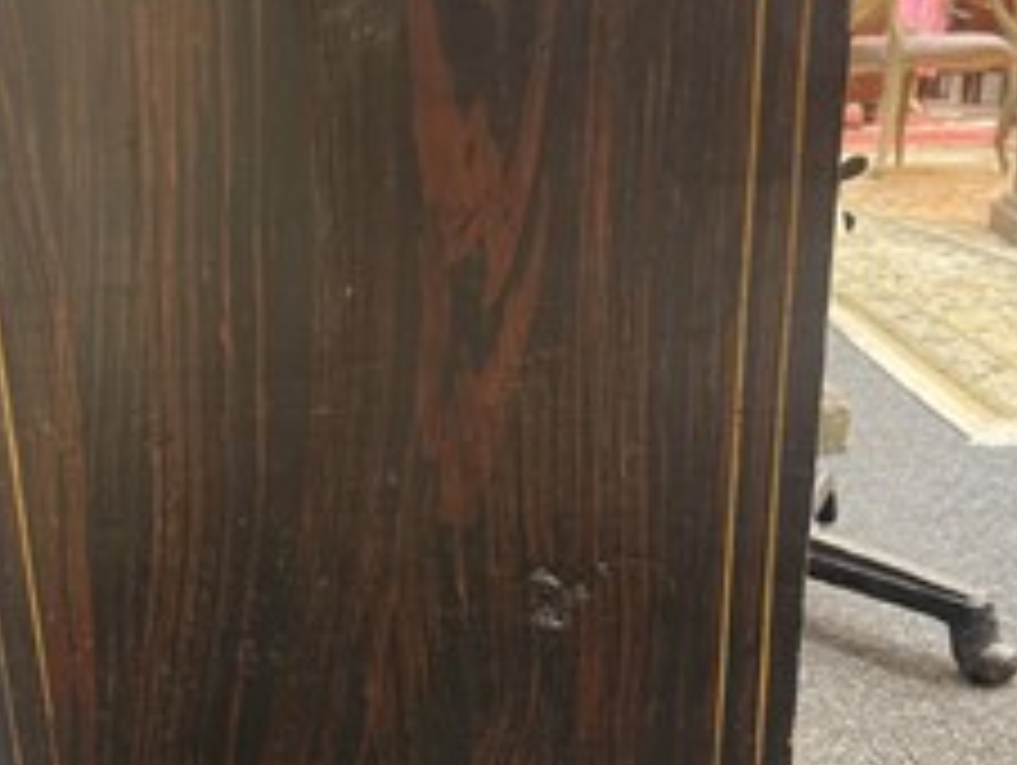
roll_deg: +3.0
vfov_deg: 30.7
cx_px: 482
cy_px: 621
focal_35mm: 46
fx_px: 1353
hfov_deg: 41.2
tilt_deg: -21.9
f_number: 1.6
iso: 500
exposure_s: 1/33
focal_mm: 5.1
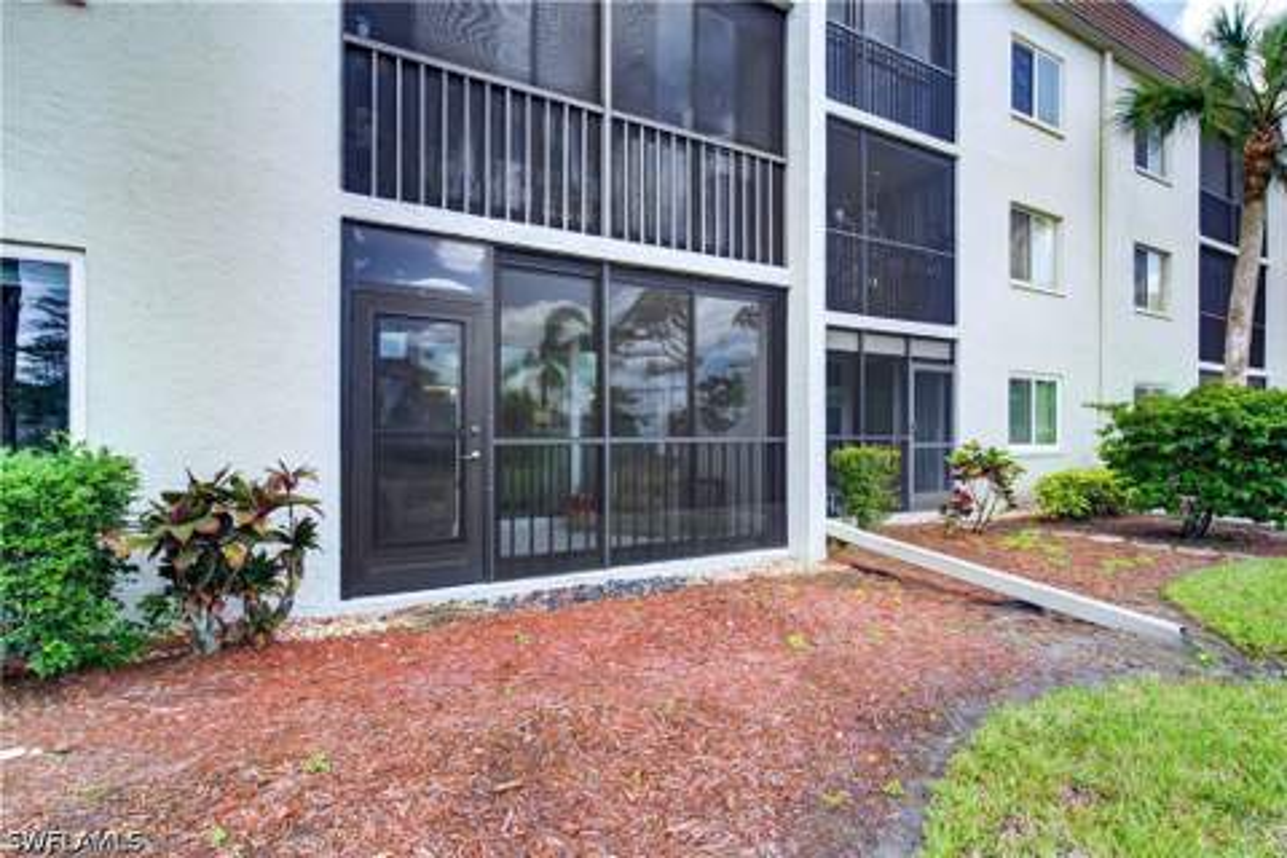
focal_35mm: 16
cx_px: 644
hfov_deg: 96.7
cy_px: 429
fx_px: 572
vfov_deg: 73.7
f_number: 8
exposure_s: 1/25
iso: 125
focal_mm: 16
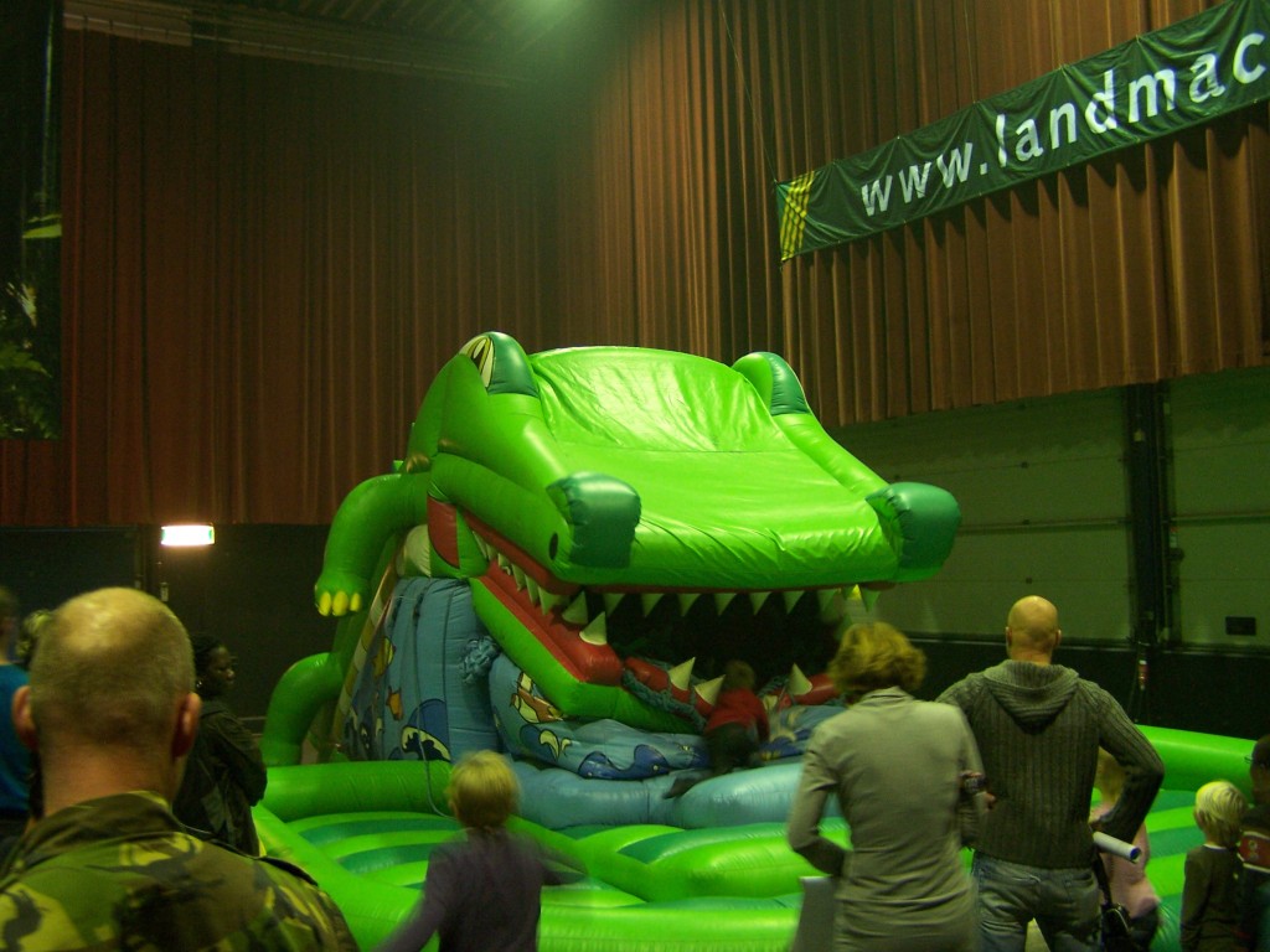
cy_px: 476
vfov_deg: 37.7
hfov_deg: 49.0
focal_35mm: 38
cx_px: 635
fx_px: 1394
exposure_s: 1/8
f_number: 2.8
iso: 140
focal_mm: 6.3
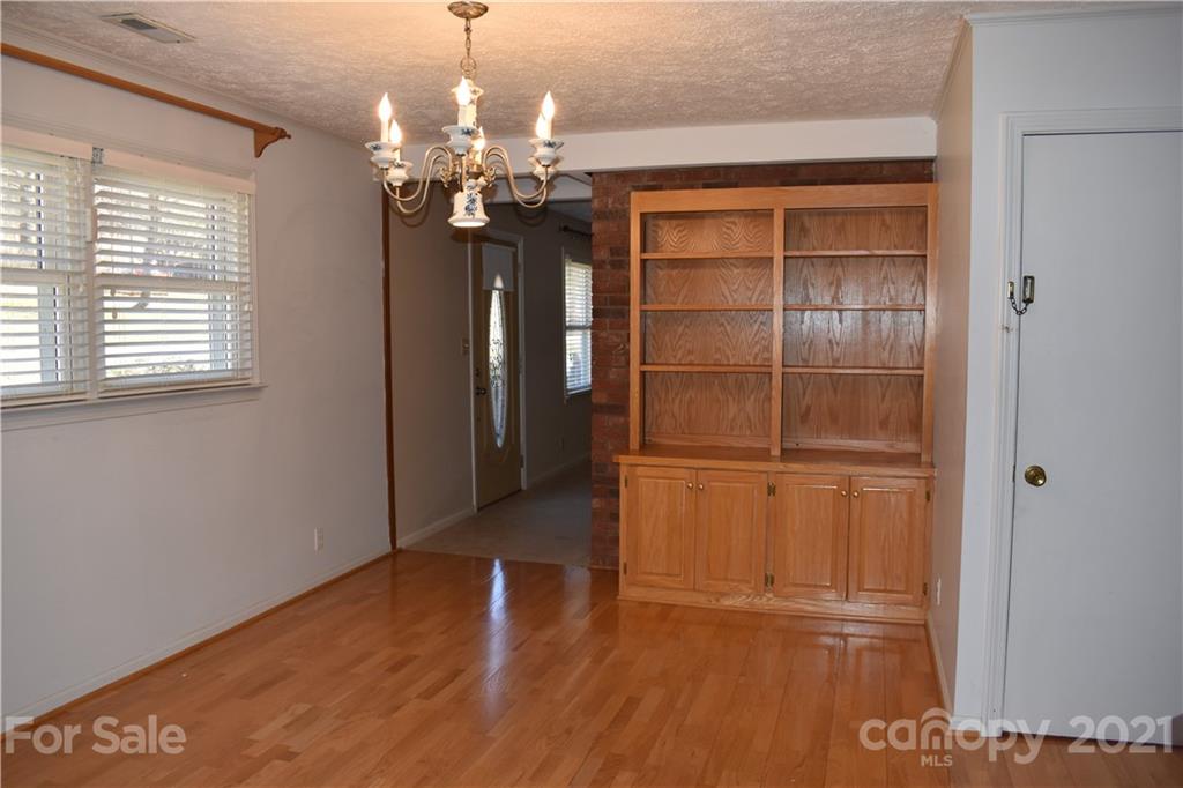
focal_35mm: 27
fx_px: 887
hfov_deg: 67.4
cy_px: 394
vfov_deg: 47.9
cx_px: 592
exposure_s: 1/125
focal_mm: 18
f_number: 5.6
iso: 500
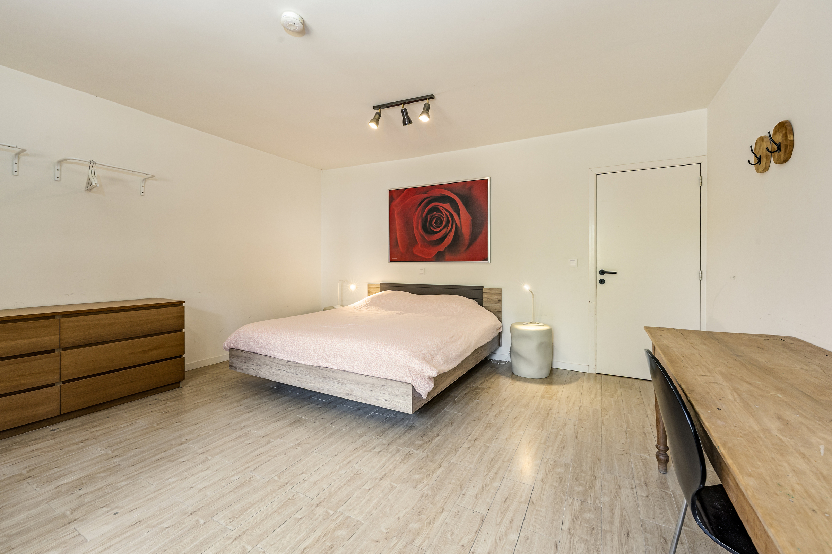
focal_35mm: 14
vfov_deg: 81.2
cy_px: 277
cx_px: 416
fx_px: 324
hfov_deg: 104.3
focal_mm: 14
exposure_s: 1/4
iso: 250
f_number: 11
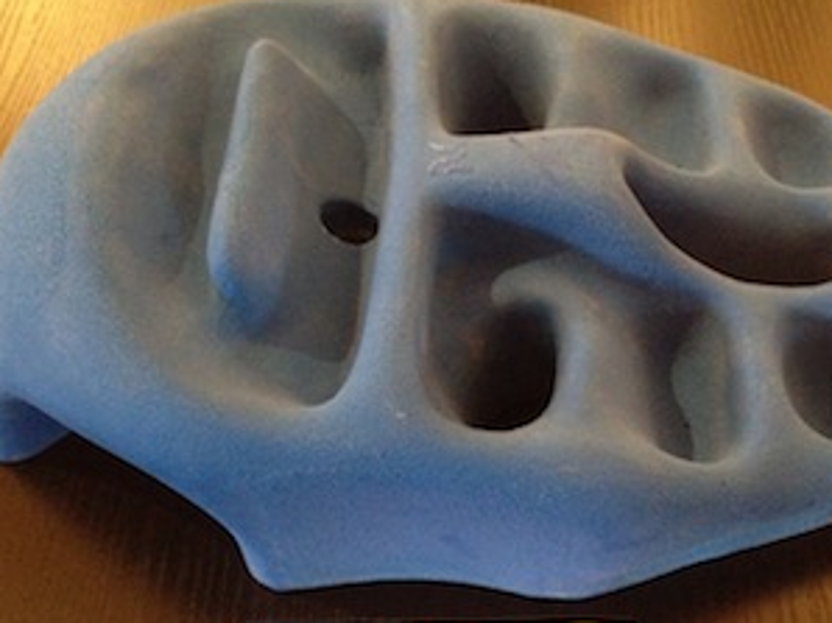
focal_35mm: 47
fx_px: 1129
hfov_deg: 40.3
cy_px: 358
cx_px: 491
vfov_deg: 30.8
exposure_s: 1/15
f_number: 2.4
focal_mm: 4.28
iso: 800
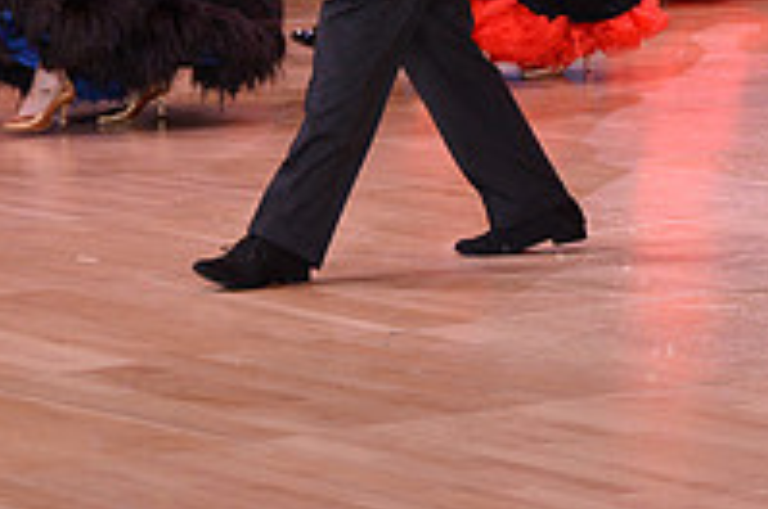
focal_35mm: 268
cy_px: -164
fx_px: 5708
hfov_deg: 7.7
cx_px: 336
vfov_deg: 5.1
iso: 1600
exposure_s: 1/250
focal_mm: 92
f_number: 5
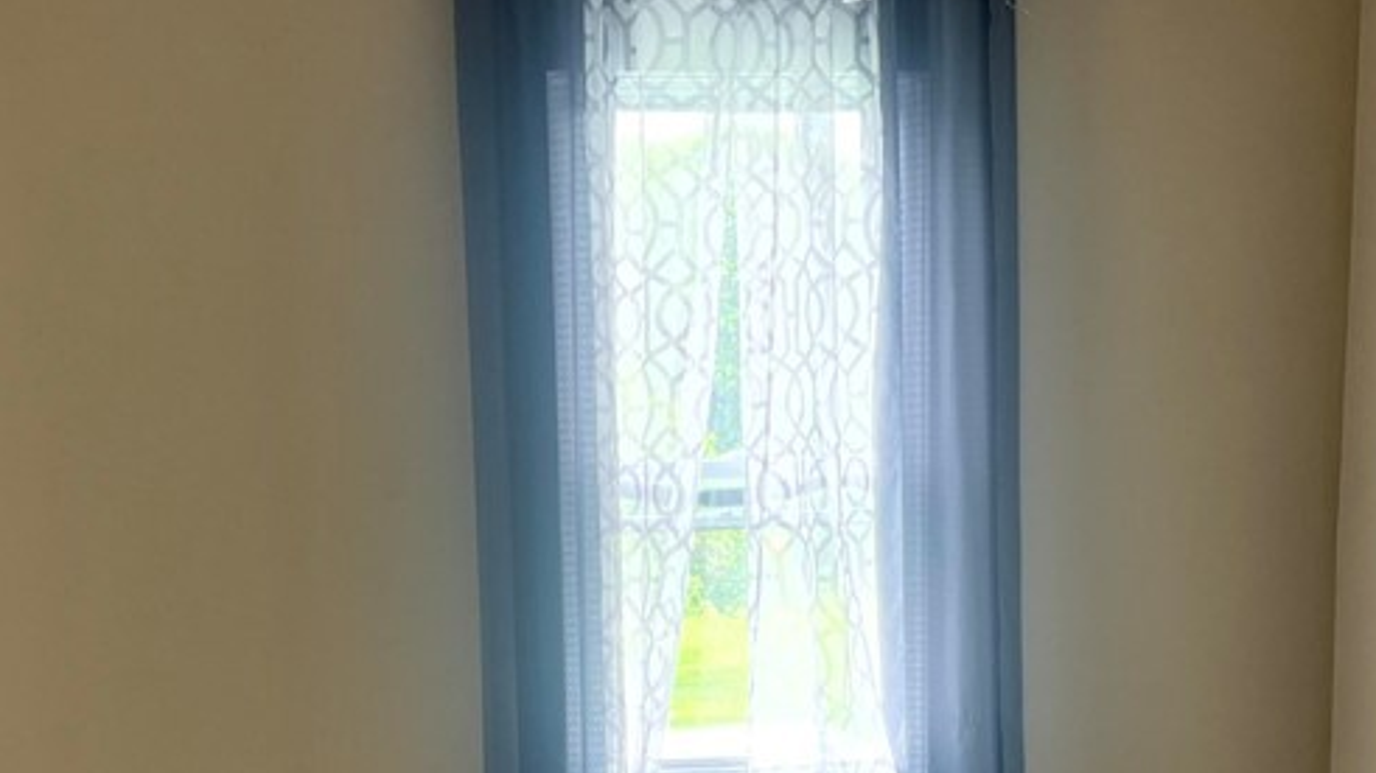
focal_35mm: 59
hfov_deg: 35.4
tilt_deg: -8.9
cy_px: 662
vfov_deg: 20.1
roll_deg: +1.0
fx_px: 2152
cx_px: 736
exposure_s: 1/121
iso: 125
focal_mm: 5.7
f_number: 1.5
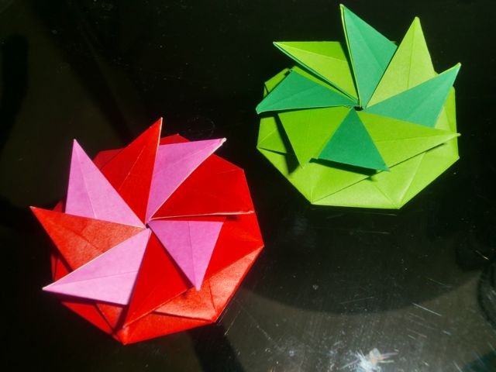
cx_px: 248
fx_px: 559
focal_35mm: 39
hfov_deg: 47.9
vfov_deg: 36.8
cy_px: 186
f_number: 9.1
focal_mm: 6.51
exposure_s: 1/60
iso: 64
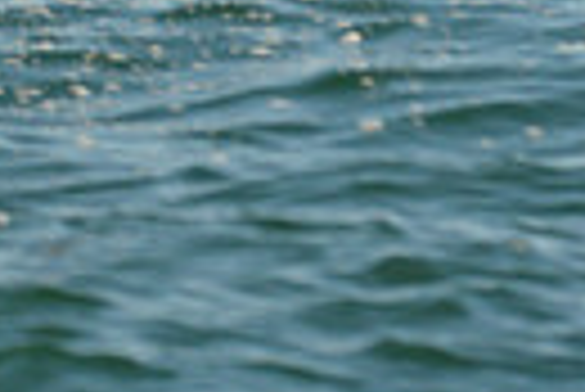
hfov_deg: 4.1
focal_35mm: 500
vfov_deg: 2.7
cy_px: -834
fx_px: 8134
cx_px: -160
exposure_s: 1/1250
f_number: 5.6
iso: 400
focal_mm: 112
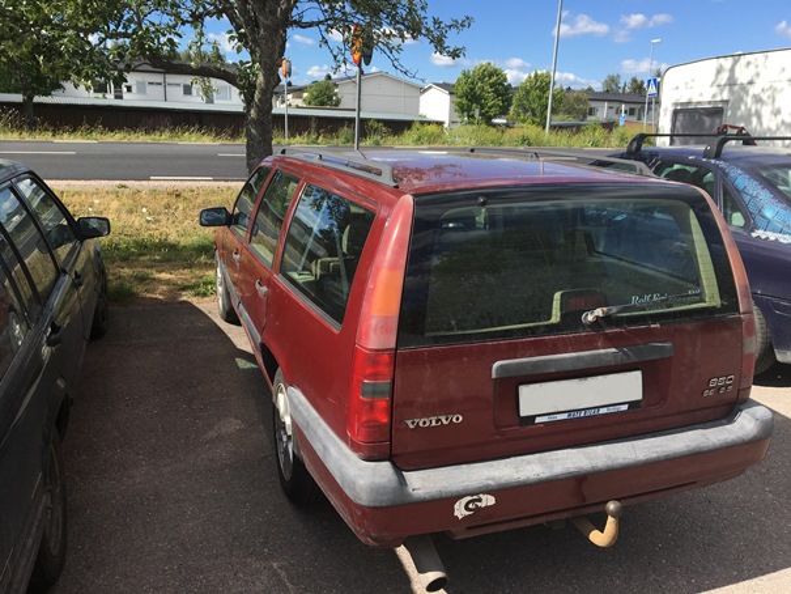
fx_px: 663
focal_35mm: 29
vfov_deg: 48.2
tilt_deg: -15.0
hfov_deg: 61.6
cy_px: 297
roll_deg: -1.4
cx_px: 396
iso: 25
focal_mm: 4.15
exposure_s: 1/1054
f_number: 2.2
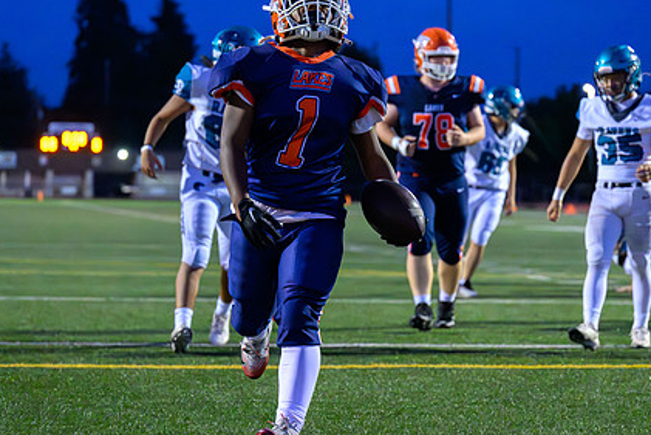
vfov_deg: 11.9
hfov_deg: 17.8
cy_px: 191
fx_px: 2080
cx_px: 312
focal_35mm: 115
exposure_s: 1/1250
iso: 25600
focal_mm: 70
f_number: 2.8
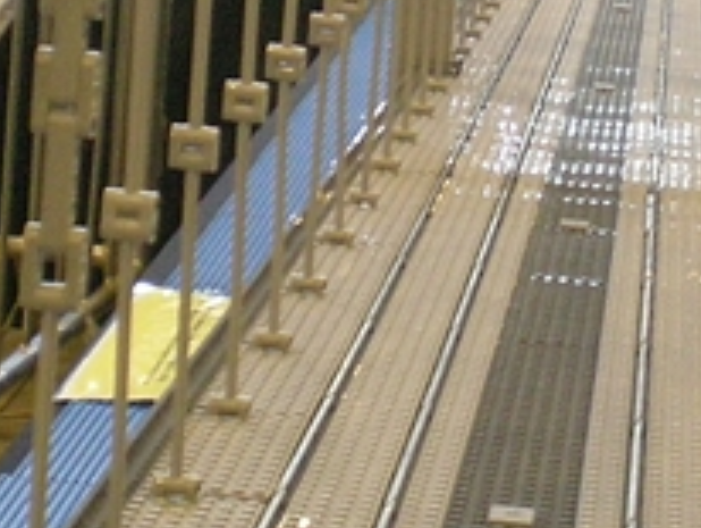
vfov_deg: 12.3
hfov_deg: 16.5
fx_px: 2392
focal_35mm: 118
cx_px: 599
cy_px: -109
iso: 400
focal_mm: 6.3
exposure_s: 1/23.2
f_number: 3.1
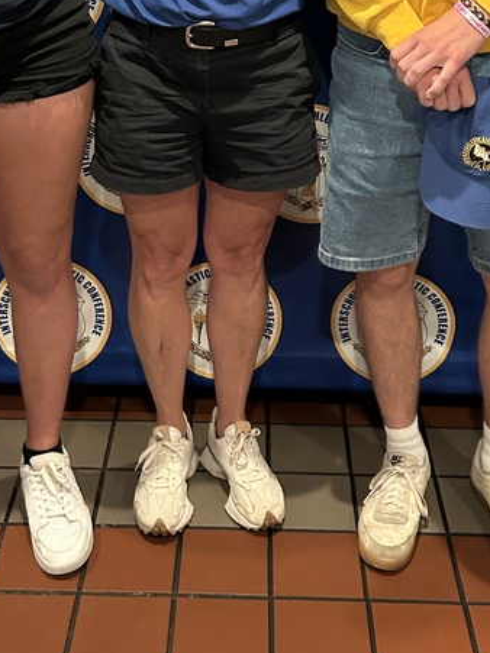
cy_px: -20
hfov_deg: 24.8
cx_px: 215
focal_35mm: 59
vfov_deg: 30.1
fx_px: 1114
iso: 400
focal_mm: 5.7
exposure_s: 1/60
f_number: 1.5
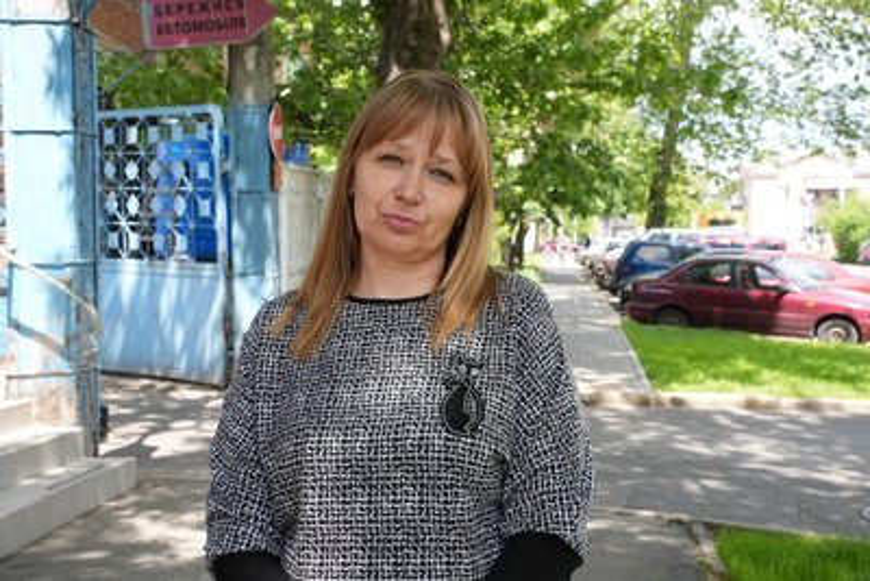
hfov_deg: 35.6
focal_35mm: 56
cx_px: 435
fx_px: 1354
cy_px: 290
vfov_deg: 24.2
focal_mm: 56
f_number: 9
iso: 800
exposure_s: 1/160
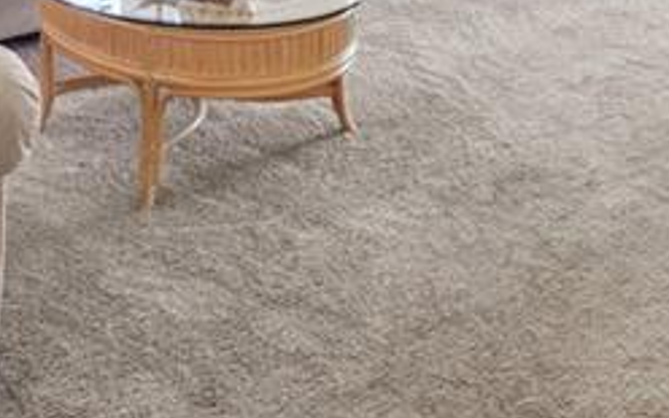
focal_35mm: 59
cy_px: -364
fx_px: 1076
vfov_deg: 17.3
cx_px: 540
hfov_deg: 33.5
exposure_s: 1/2
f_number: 11
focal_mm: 14
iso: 250
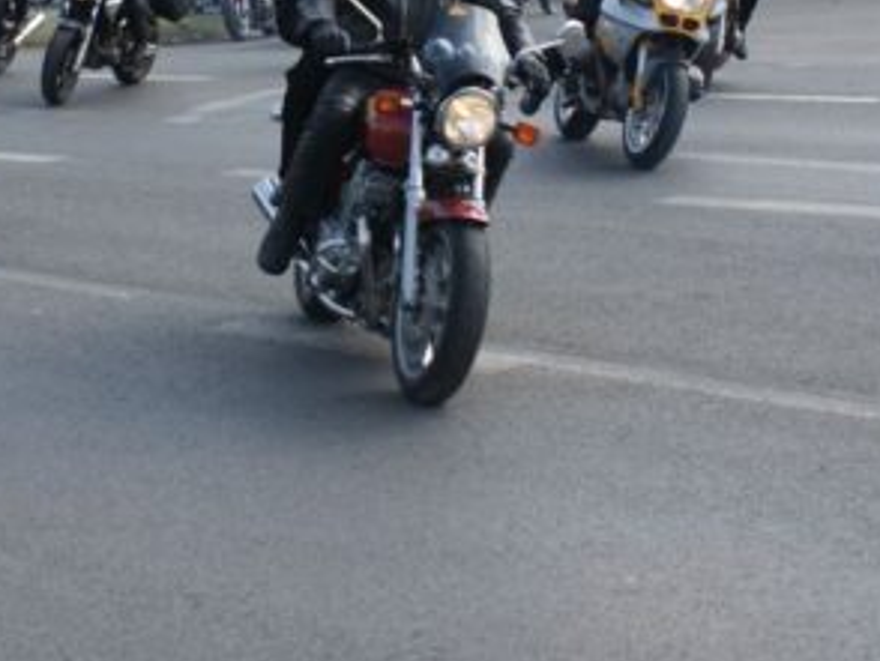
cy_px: 90
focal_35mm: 98
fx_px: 2493
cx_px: 341
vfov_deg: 15.0
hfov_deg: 20.0
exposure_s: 1/250
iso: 100
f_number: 6.3
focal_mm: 26
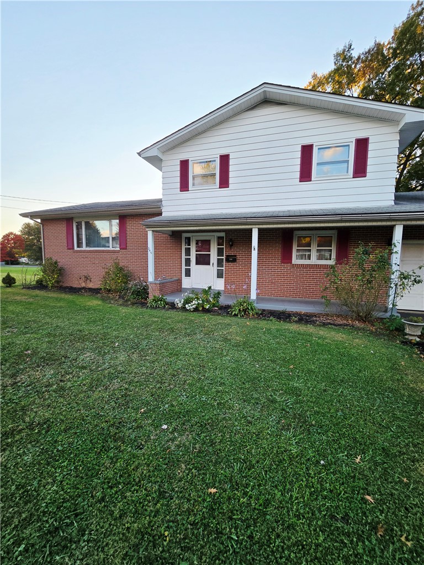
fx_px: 212
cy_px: 282
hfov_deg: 89.9
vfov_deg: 106.2
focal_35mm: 13
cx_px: 212
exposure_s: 1/182
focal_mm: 2.2
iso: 50
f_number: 2.2
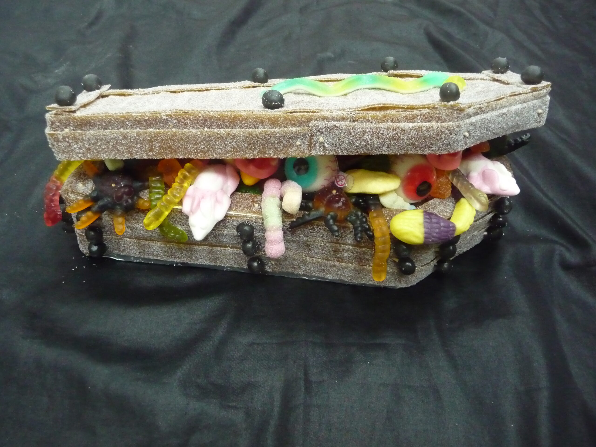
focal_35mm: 28
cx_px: 298
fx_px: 482
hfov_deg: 63.4
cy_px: 224
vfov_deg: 49.7
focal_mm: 4.7
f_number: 3.3
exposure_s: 1/30
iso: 800
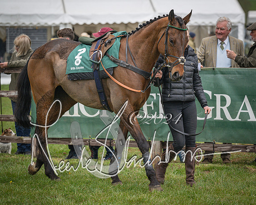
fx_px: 1237
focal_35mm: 163
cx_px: 154
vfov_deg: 9.5
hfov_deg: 11.8
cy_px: 102
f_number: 4.5
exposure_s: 1/5000
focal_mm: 145
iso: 800
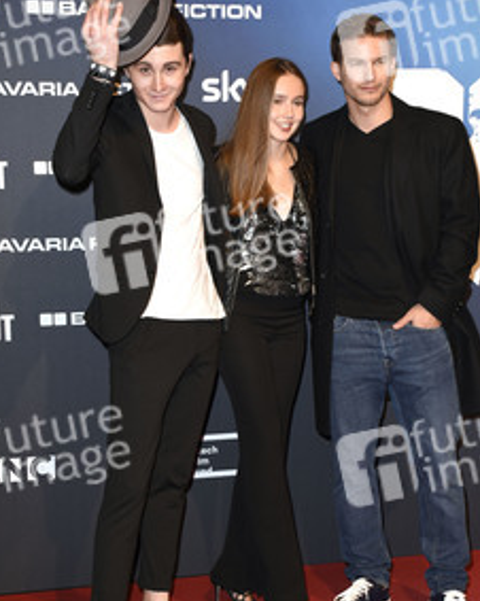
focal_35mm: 70
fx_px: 1238
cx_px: 253
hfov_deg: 21.9
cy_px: 350
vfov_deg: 27.2
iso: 500
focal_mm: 35
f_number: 6.3
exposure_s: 1/160
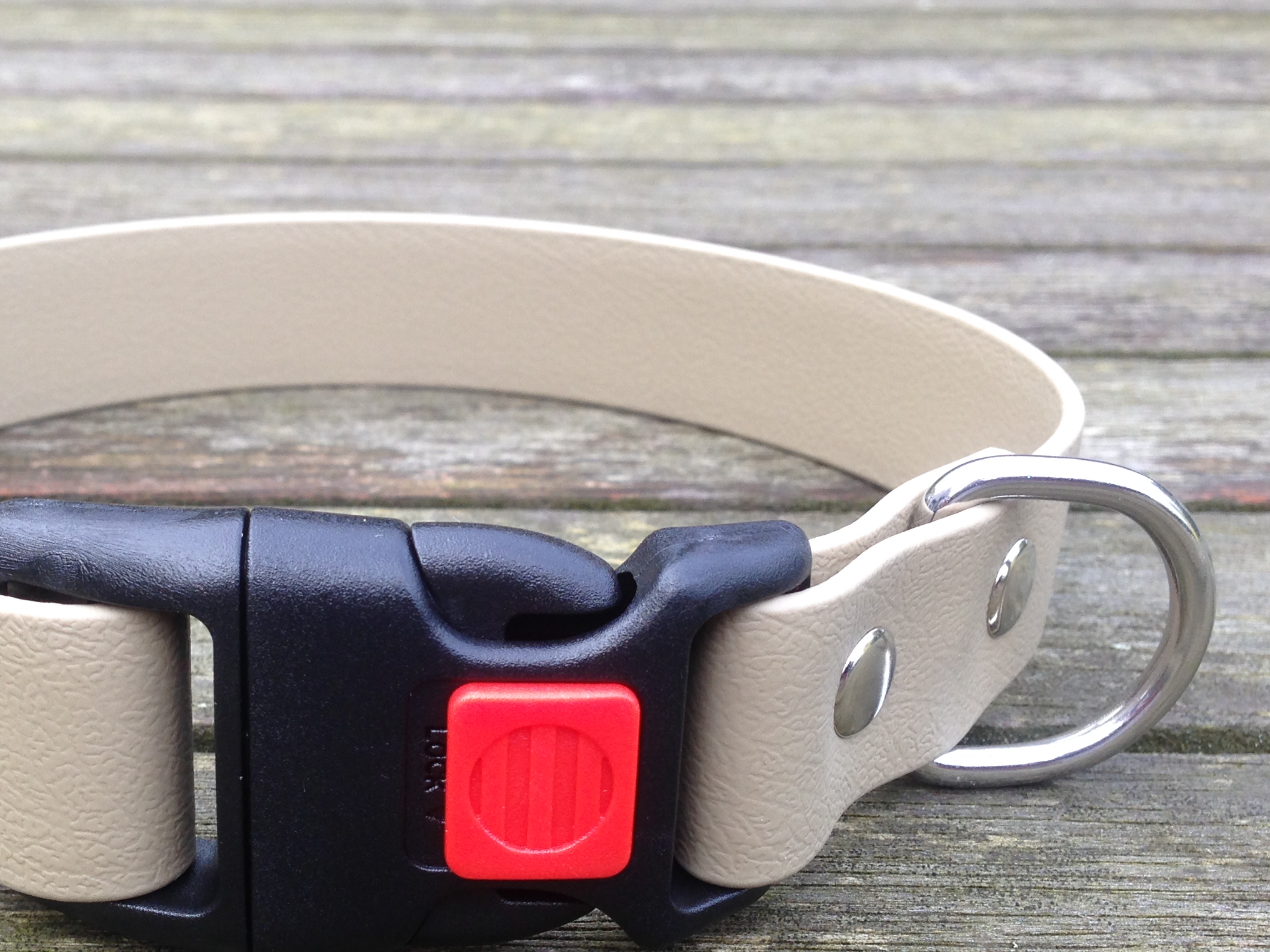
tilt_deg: -26.3
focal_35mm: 53
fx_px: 1944
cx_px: 426
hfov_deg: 35.8
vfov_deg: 27.4
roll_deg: -0.7
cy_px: 583
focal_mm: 4.12
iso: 50
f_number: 2.4
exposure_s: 1/120
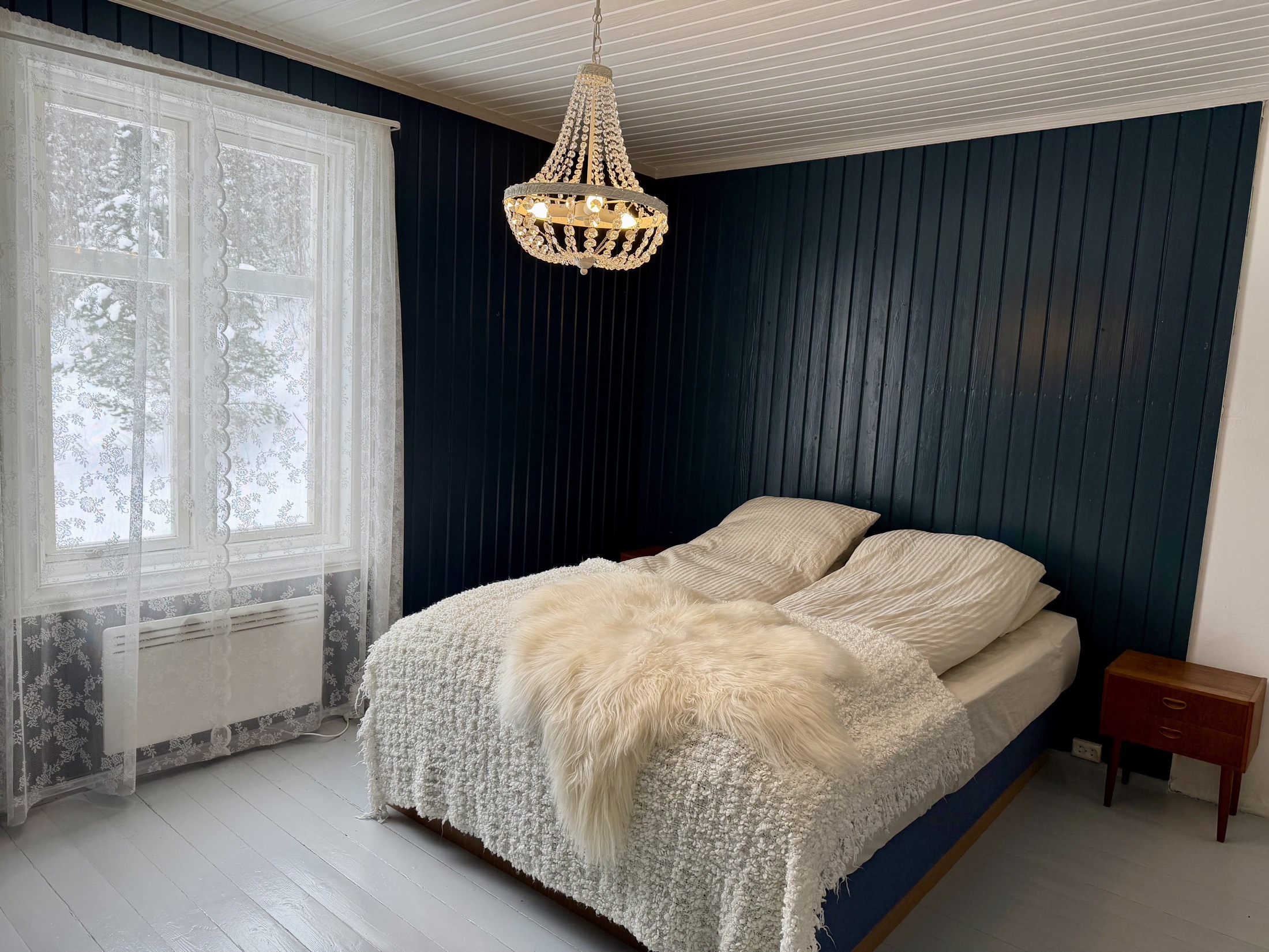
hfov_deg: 71.6
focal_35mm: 24
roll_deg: -3.1
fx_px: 880
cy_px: 476
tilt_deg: -7.4
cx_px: 634
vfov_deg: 56.8
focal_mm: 6.76
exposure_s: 1/188
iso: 100
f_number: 1.78
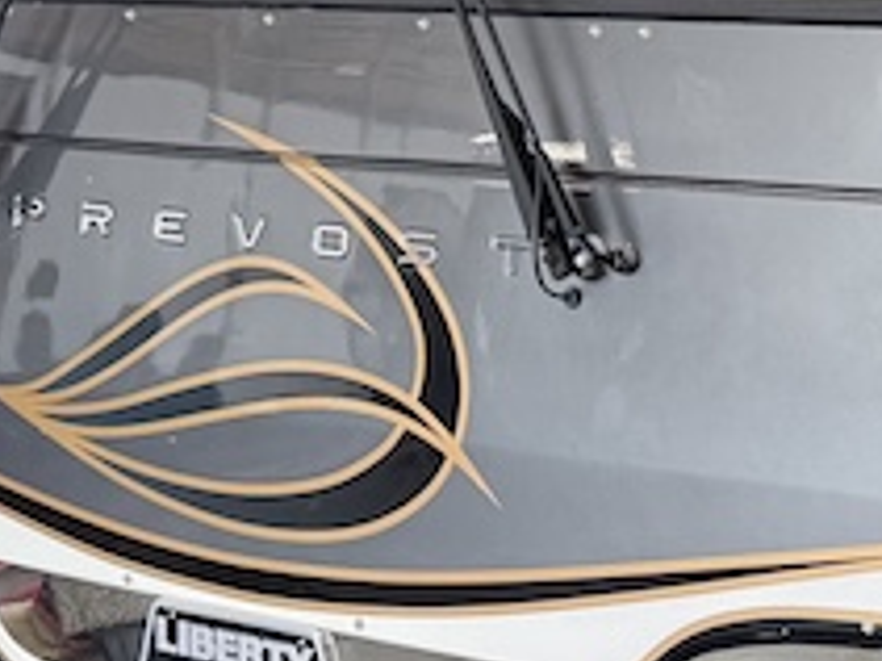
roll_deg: +0.1
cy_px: -13
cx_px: 1062
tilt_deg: -1.5
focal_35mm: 114
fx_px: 2903
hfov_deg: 16.5
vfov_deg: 12.8
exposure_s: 1/120
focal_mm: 6.76
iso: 200
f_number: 1.78
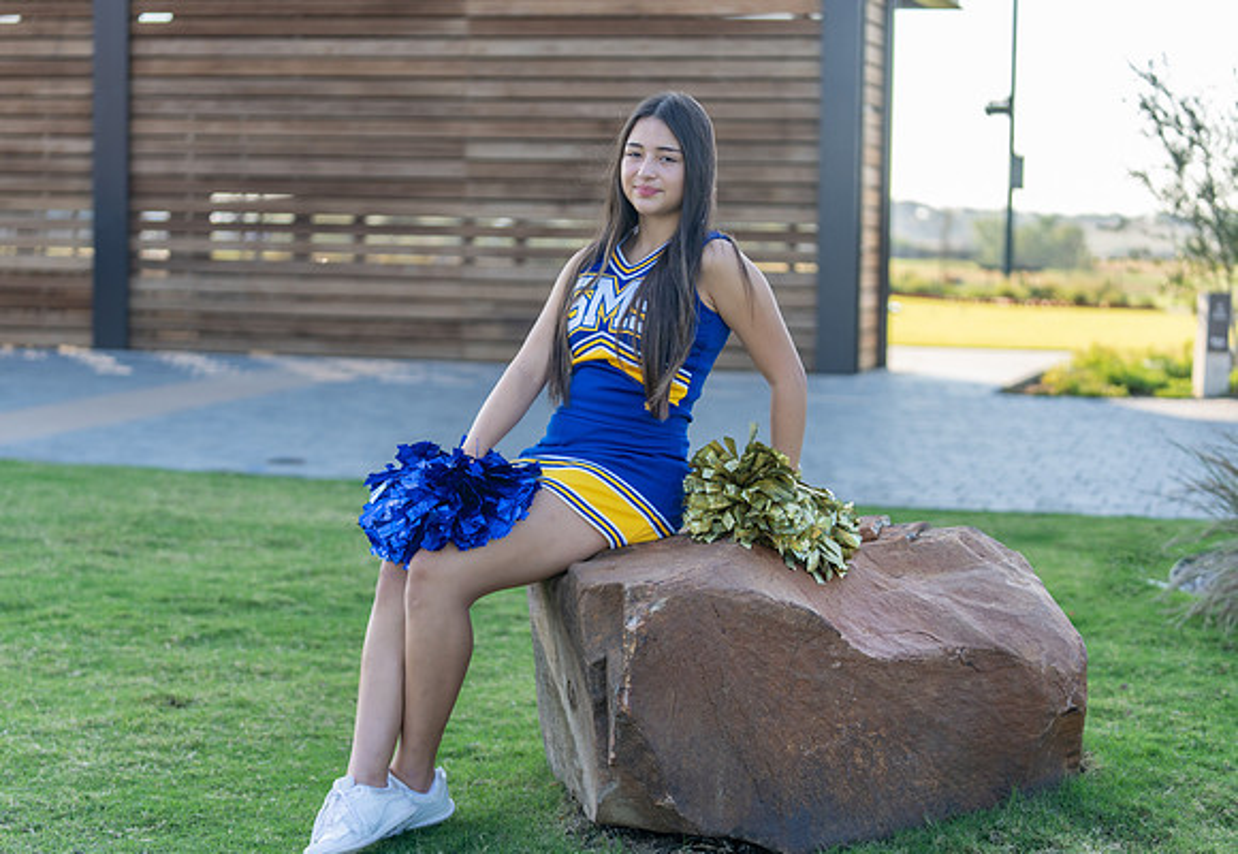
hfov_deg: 27.3
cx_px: 618
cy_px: 421
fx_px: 2551
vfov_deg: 19.0
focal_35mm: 73
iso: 125
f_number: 2.8
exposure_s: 1/400
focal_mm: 70
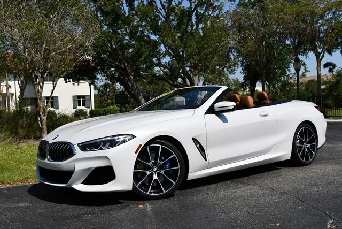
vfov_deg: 30.6
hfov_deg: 44.5
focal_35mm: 44
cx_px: 171
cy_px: 114
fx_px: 418
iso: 100
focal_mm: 22
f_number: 10
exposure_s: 1/400
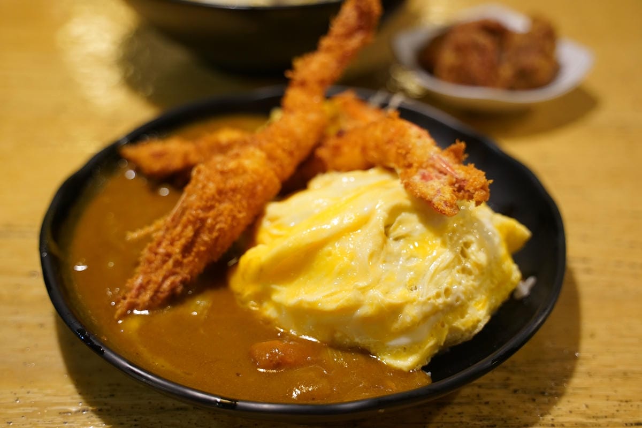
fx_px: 802
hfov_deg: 43.6
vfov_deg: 29.9
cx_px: 321
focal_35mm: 45
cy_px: 214
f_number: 3.2
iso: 1600
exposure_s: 1/60
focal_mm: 45
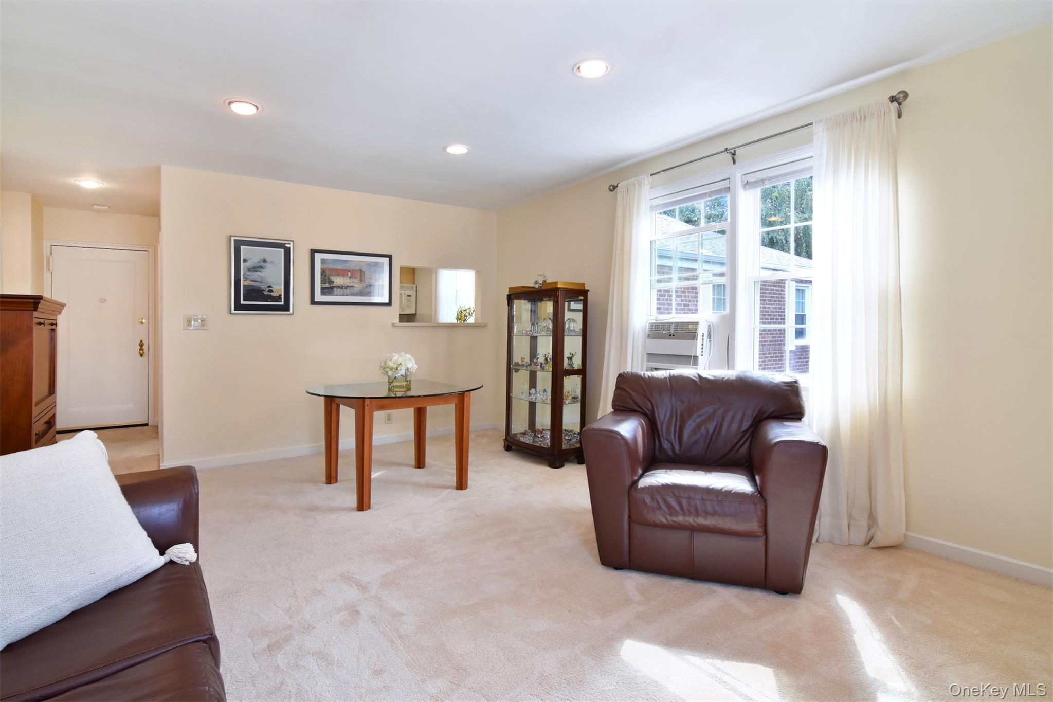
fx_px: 483
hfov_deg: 95.0
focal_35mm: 16
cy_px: 351
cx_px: 526
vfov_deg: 72.0
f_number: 11
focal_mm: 11
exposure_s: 1/50
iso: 640
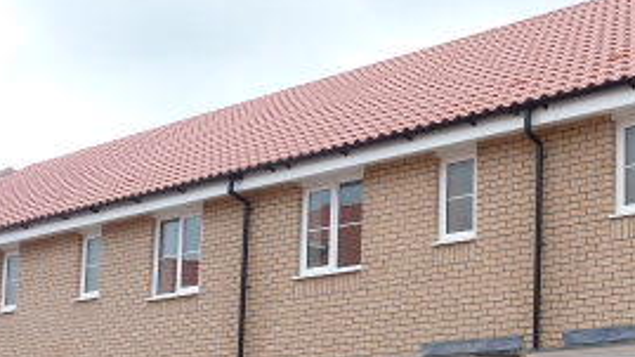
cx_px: 734
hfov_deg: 27.1
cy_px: 310
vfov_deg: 17.0
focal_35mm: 70
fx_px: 1178
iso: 100
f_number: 3.6
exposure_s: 1/100
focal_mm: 4.8
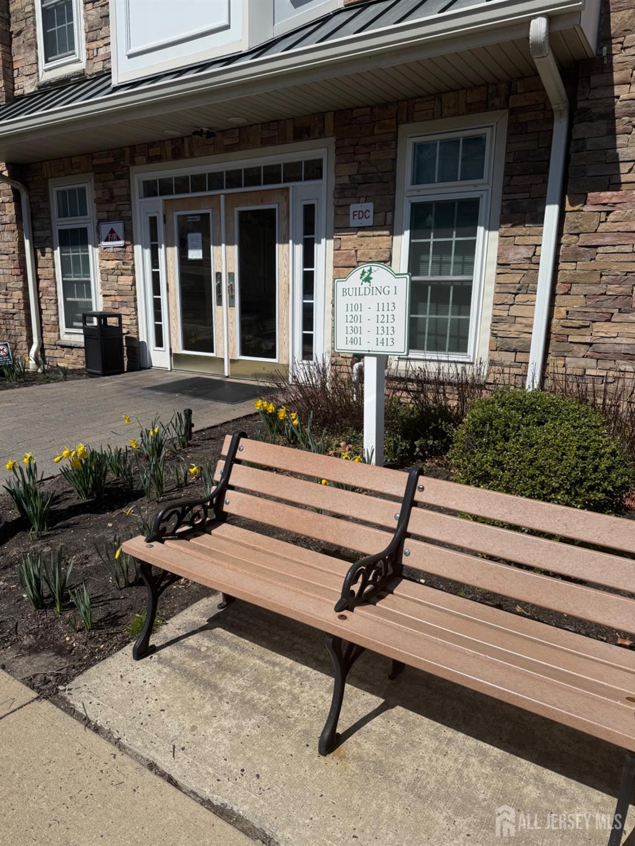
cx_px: 318
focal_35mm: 24
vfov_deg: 71.6
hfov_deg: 56.8
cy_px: 423
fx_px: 587
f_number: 1.78
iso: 80
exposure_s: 1/8130
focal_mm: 6.76
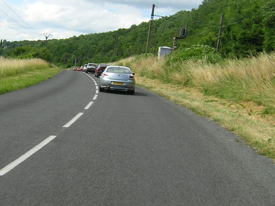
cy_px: 74
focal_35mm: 58
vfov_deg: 25.1
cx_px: 92
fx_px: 461
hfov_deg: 33.0
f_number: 5.2
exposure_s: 1/248
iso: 100
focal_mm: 4.7
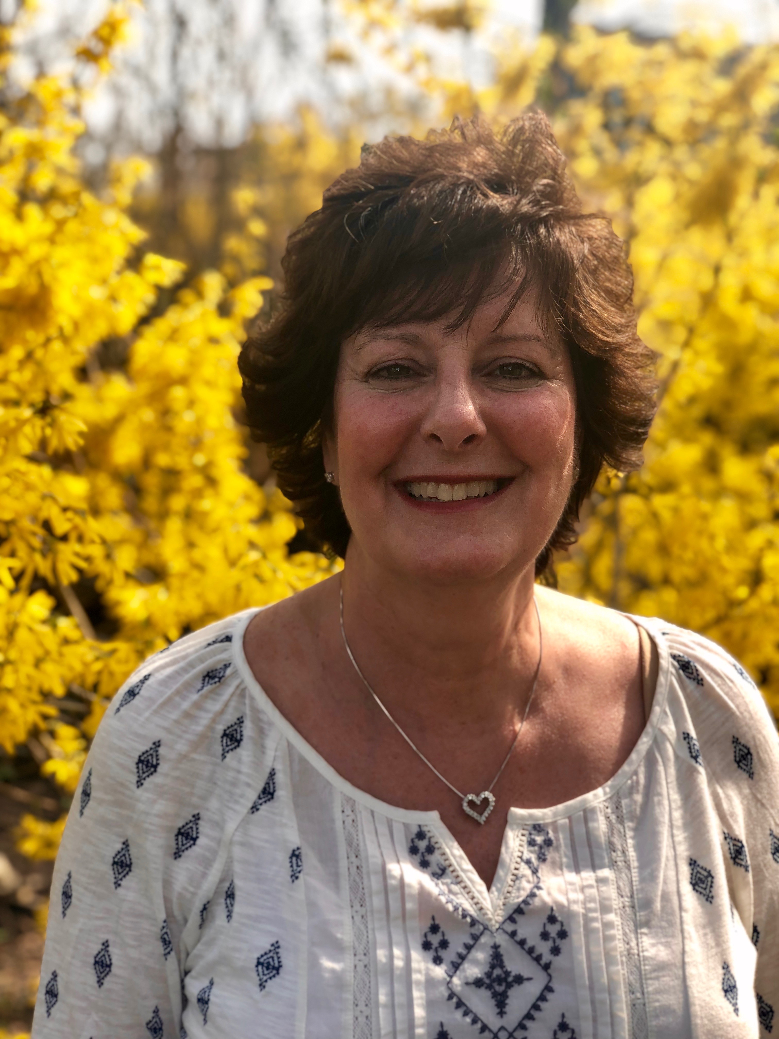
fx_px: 1560
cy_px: 520
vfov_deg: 36.8
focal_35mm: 52
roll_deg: +1.7
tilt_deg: -6.5
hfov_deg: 28.0
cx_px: 390
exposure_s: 1/211
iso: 16
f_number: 2.4
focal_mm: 6
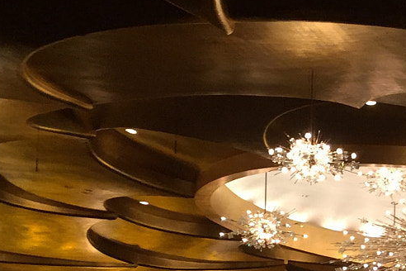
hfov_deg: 19.7
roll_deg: -0.1
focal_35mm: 98
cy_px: 265
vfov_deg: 13.8
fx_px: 1105
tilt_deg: +1.7
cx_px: 468
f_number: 2.2
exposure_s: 1/30
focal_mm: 4.15
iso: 50
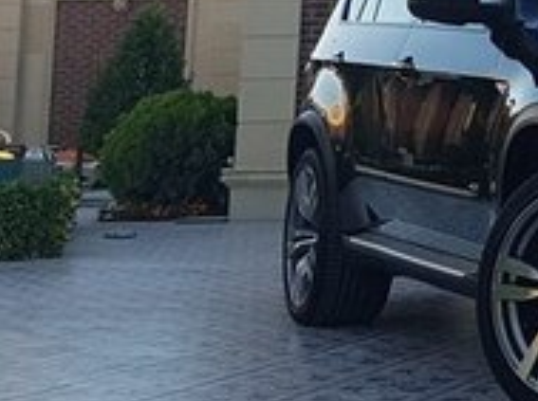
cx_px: 845
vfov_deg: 15.1
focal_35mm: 91
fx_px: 1412
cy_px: -192
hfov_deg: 18.6
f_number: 1.7
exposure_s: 1/704
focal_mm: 4.2
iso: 50
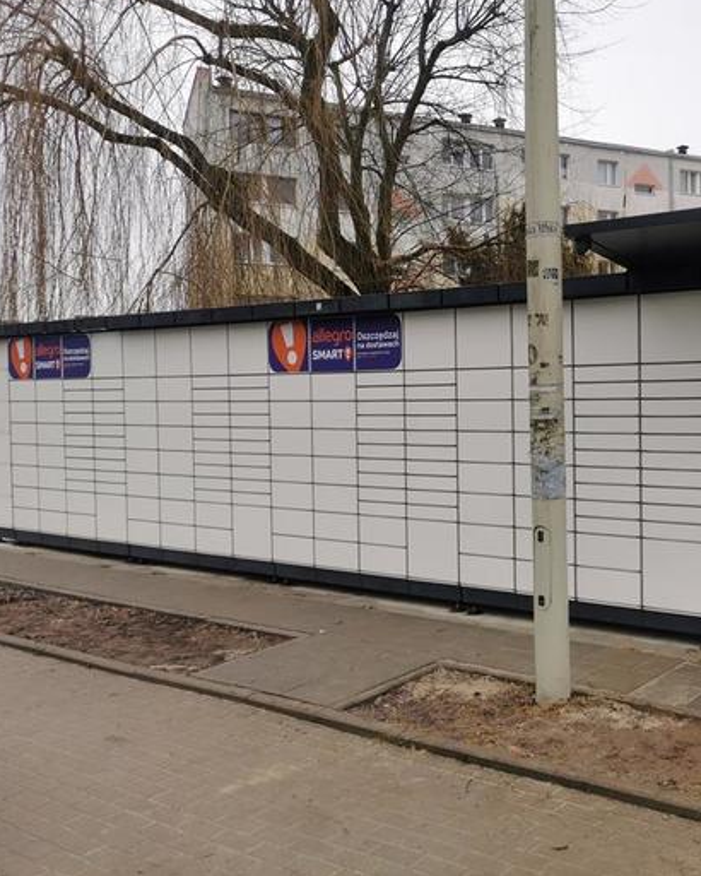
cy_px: 429
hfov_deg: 39.1
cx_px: 590
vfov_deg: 50.3
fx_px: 933
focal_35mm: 36
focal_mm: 5.58
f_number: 1.8
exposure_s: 1/265
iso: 50
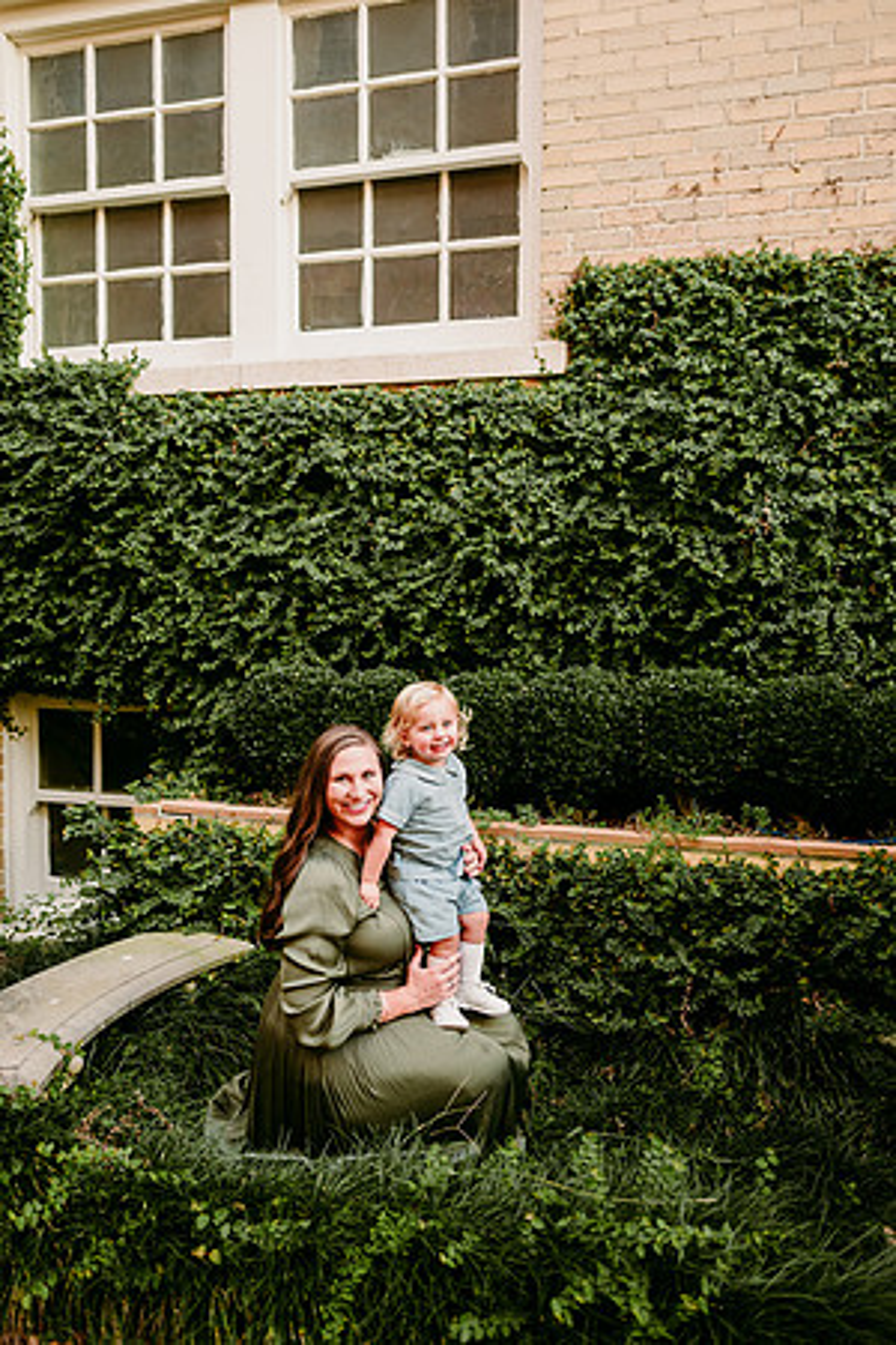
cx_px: 448
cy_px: 672
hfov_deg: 53.1
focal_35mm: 24
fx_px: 896
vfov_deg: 73.7
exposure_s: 1/200
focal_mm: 24
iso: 200
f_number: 2.5
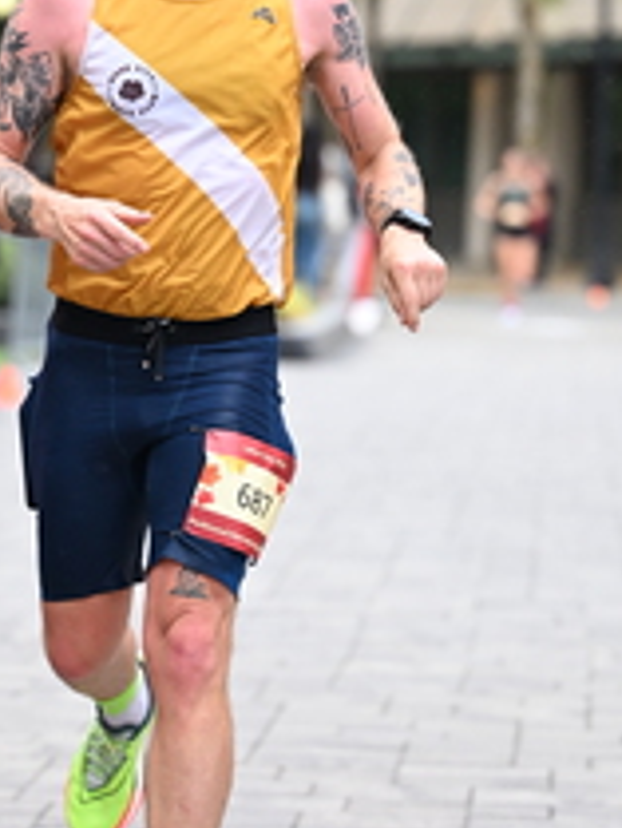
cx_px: 172
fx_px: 6127
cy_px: 281
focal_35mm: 256
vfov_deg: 7.7
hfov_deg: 5.8
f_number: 2.8
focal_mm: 101
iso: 1250
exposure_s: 1/2000
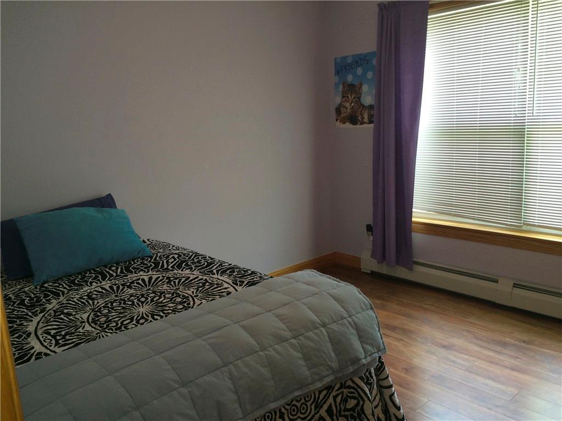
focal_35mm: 29
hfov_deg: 61.7
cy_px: 210
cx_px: 281
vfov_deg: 48.2
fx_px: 471
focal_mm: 4.15
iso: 64
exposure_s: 1/30
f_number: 2.2
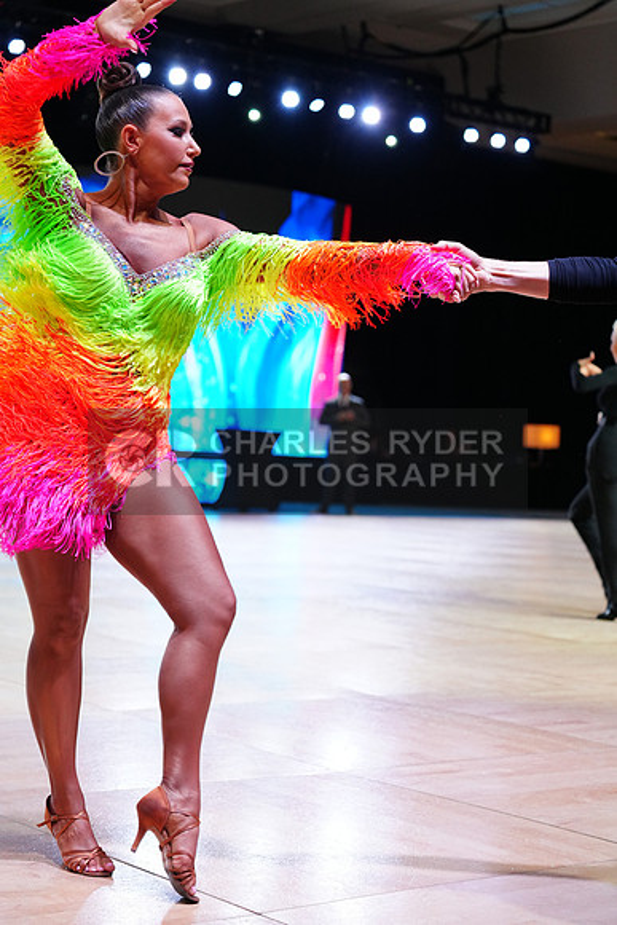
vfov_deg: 28.8
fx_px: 1798
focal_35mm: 70
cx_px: 308
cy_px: 462
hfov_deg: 19.5
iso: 2500
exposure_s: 1/320
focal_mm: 70
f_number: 4
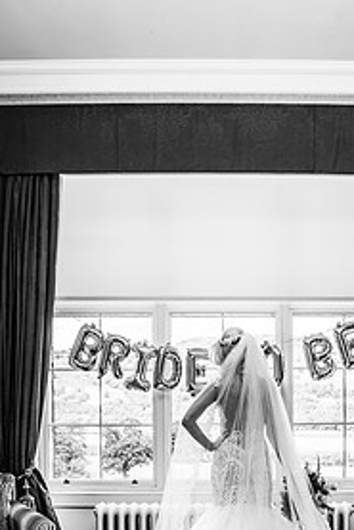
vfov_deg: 46.9
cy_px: 425
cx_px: 247
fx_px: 574
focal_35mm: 39
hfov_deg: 33.8
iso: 400
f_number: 5.6
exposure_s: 1/250
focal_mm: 24
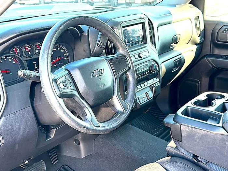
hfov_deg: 52.6
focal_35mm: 35
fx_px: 231
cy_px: 86
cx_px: 114
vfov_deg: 40.7
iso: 125
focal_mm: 6.86
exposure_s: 1/105
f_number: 1.78
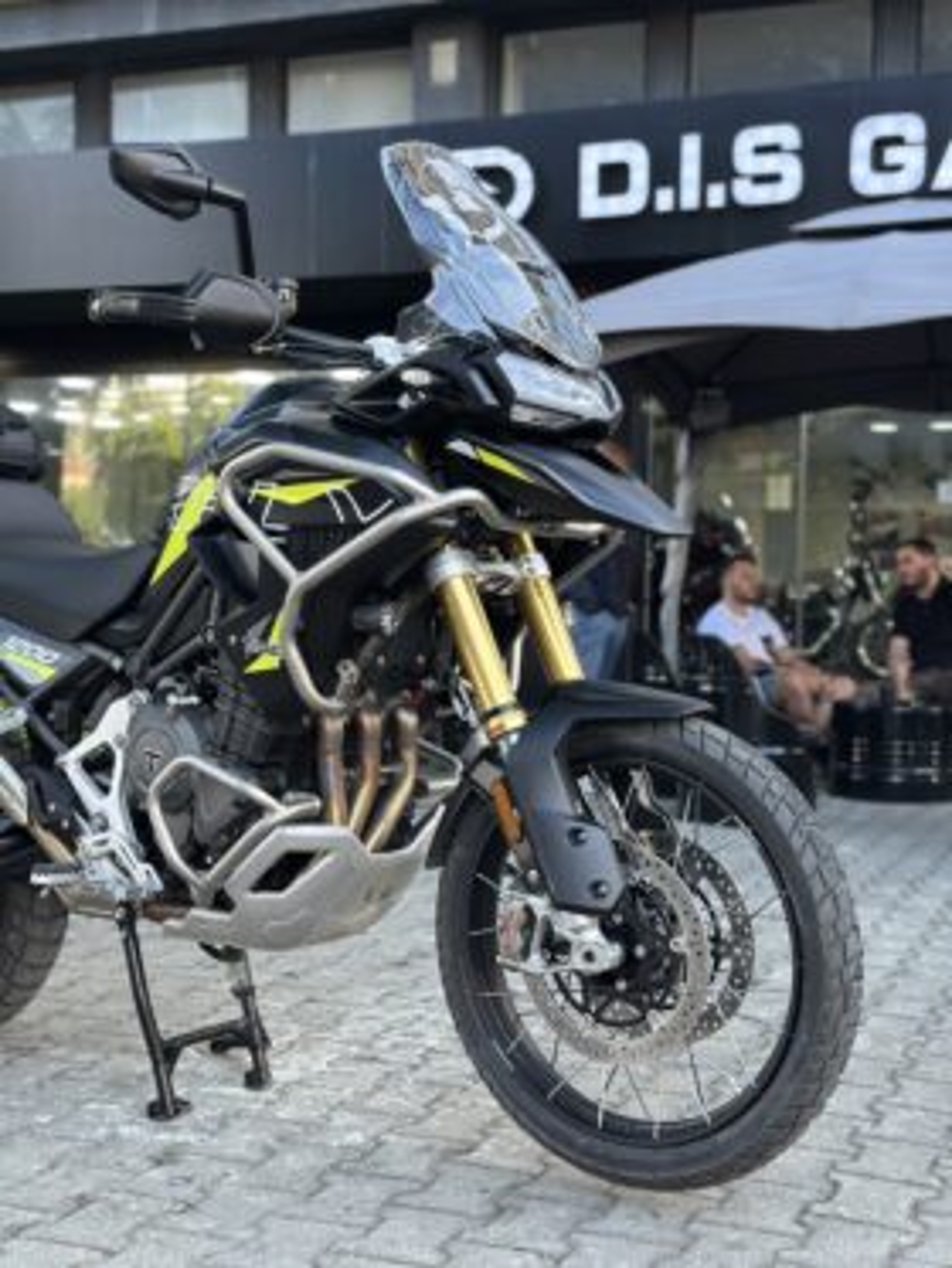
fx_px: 1759
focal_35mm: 48
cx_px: 476
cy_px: 634
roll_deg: -1.5
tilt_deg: -0.5
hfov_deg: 30.3
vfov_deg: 39.6
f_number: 1.78
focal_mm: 6.86
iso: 80
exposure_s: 1/172
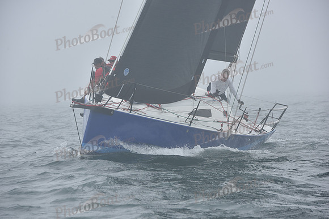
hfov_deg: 10.3
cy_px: 110
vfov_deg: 6.9
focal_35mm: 200
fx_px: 1828
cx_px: 164
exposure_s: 1/800
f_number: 9
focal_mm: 200
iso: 250
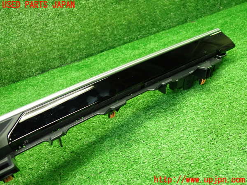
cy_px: 92
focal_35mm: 30
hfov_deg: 60.0
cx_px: 124
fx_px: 214
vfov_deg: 46.8
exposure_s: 1/30
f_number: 2.3
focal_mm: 5.4
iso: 250
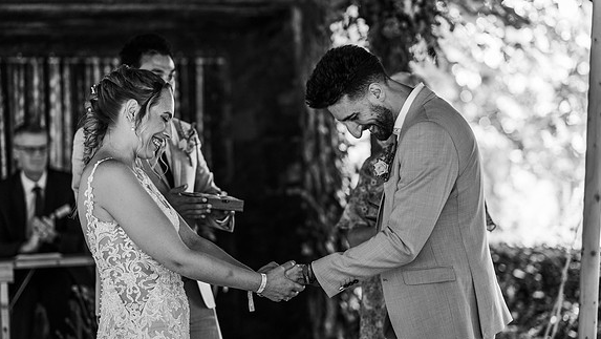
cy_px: 176
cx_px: 302
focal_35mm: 90
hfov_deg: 23.7
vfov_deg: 13.5
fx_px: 1435
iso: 250
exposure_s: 1/200
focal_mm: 85
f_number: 2.2
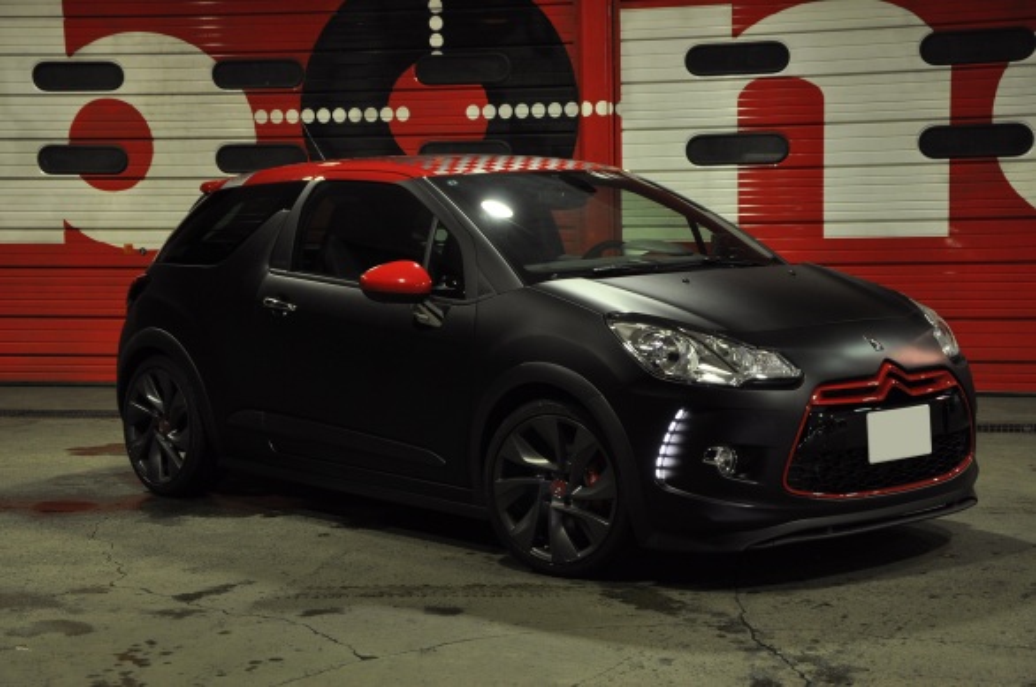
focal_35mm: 63
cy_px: 344
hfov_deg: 31.9
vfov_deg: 21.5
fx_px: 1810
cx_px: 518
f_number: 6.3
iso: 500
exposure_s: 1/13
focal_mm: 42
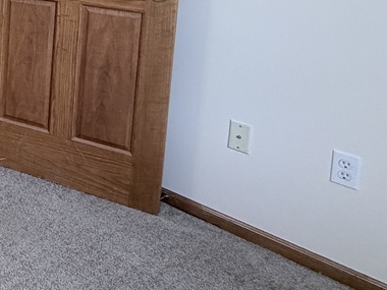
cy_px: -50
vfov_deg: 25.0
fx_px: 593
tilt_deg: -7.6
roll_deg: -0.2
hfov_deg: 25.2
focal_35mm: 53
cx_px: -222
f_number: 2.2
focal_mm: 2.22
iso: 200
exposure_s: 1/120
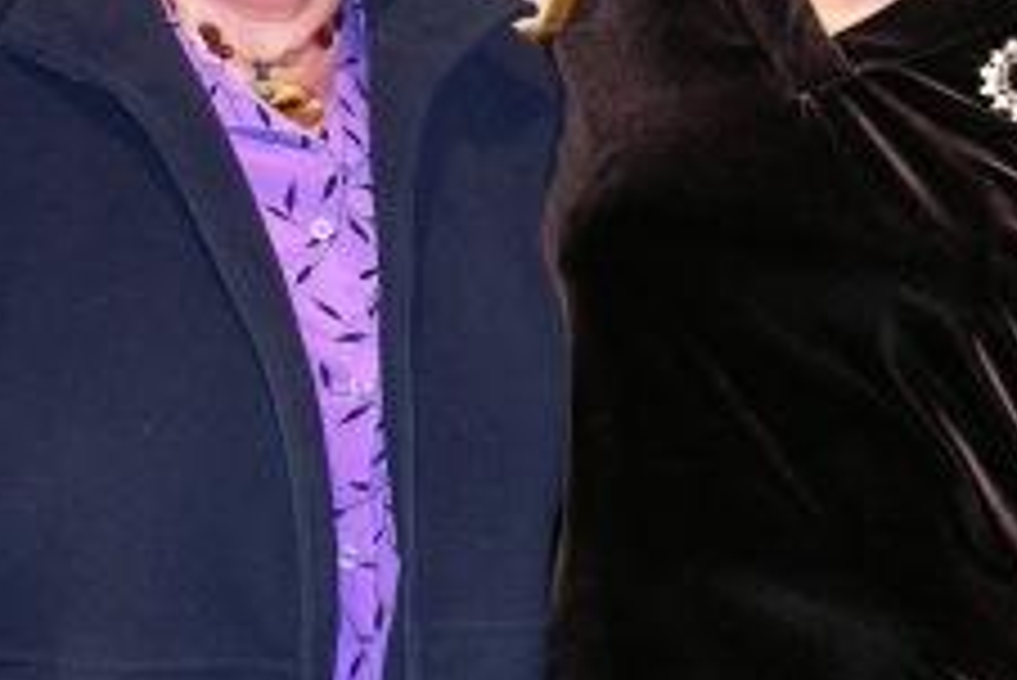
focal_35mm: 99
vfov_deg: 13.6
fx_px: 2798
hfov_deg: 20.6
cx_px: 612
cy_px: -63
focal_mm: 8
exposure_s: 1/60.1
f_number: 3.5
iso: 86
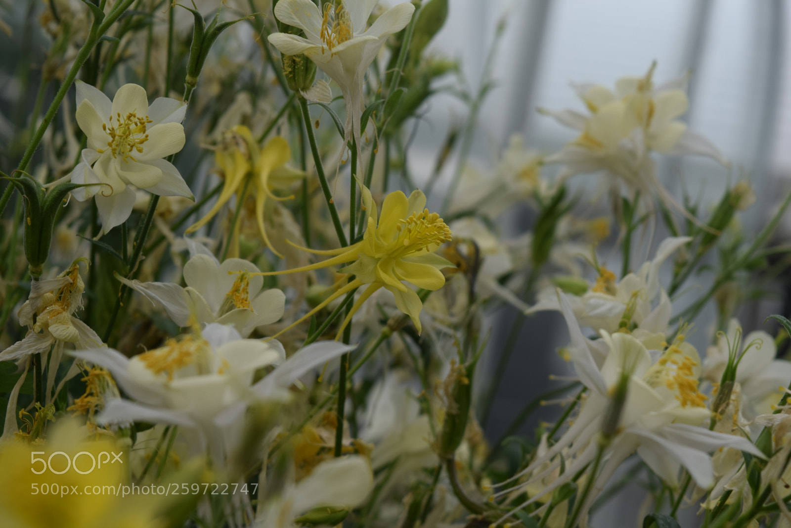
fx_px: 1714
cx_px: 396
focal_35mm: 78
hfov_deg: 26.0
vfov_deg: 17.5
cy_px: 264
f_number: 8
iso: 200
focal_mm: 52
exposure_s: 1/250
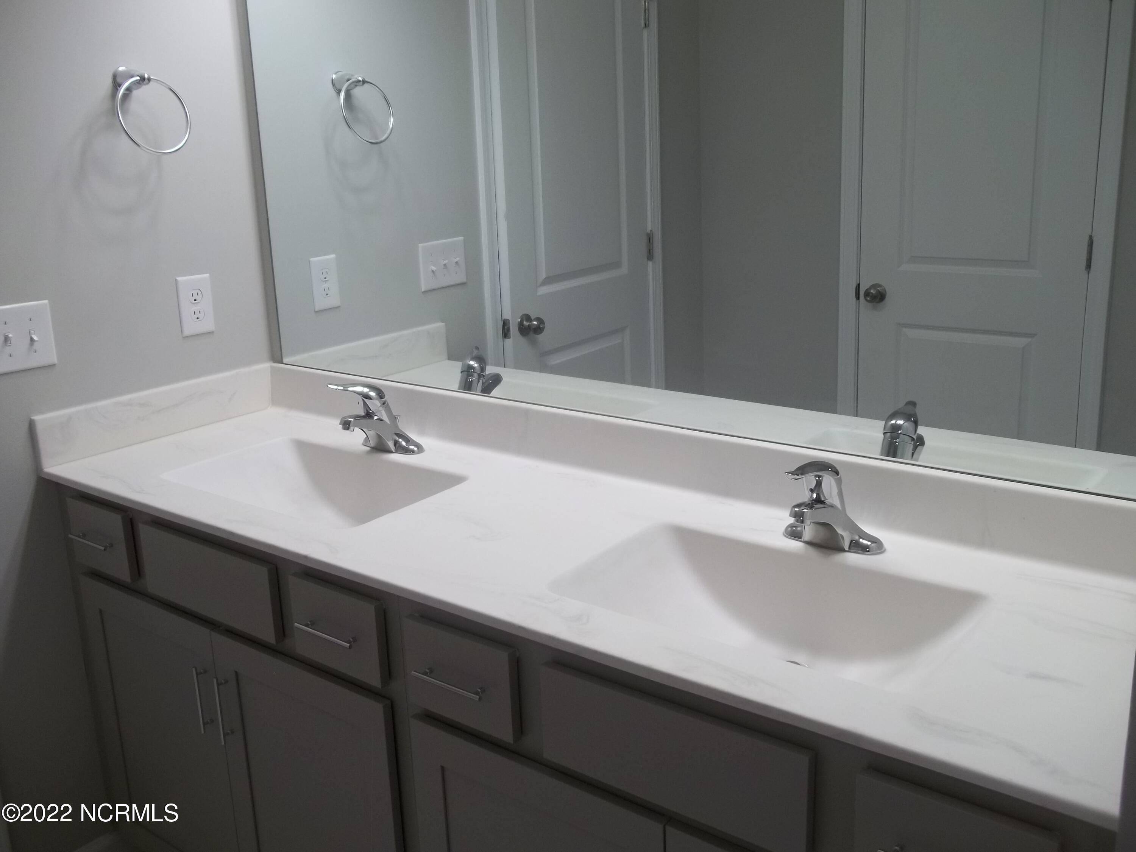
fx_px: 1050
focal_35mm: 32
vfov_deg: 44.2
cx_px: 568
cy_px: 426
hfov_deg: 56.8
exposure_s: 1/60
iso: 64
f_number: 2.9
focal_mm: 5.7
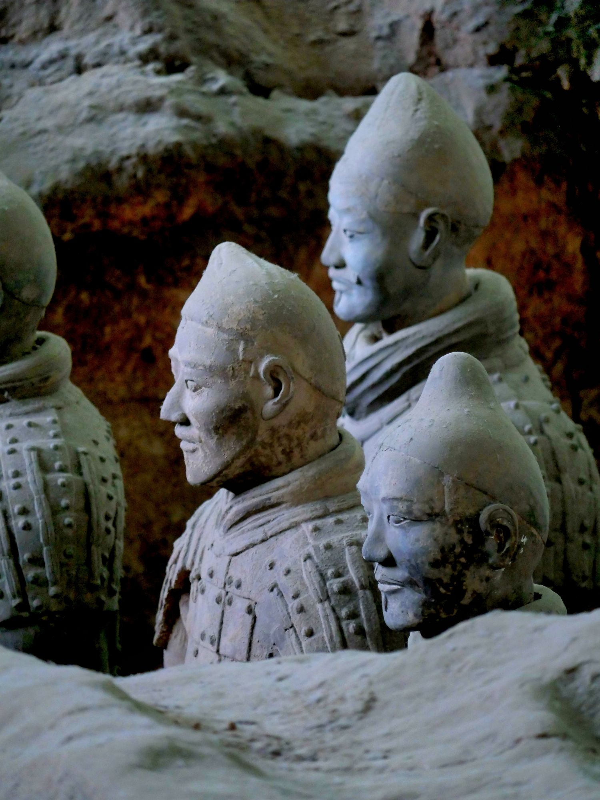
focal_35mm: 600
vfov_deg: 3.3
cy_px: 400
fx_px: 13866
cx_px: 300
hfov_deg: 2.5
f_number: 5.6
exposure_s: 1/125
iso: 3200
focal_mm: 300
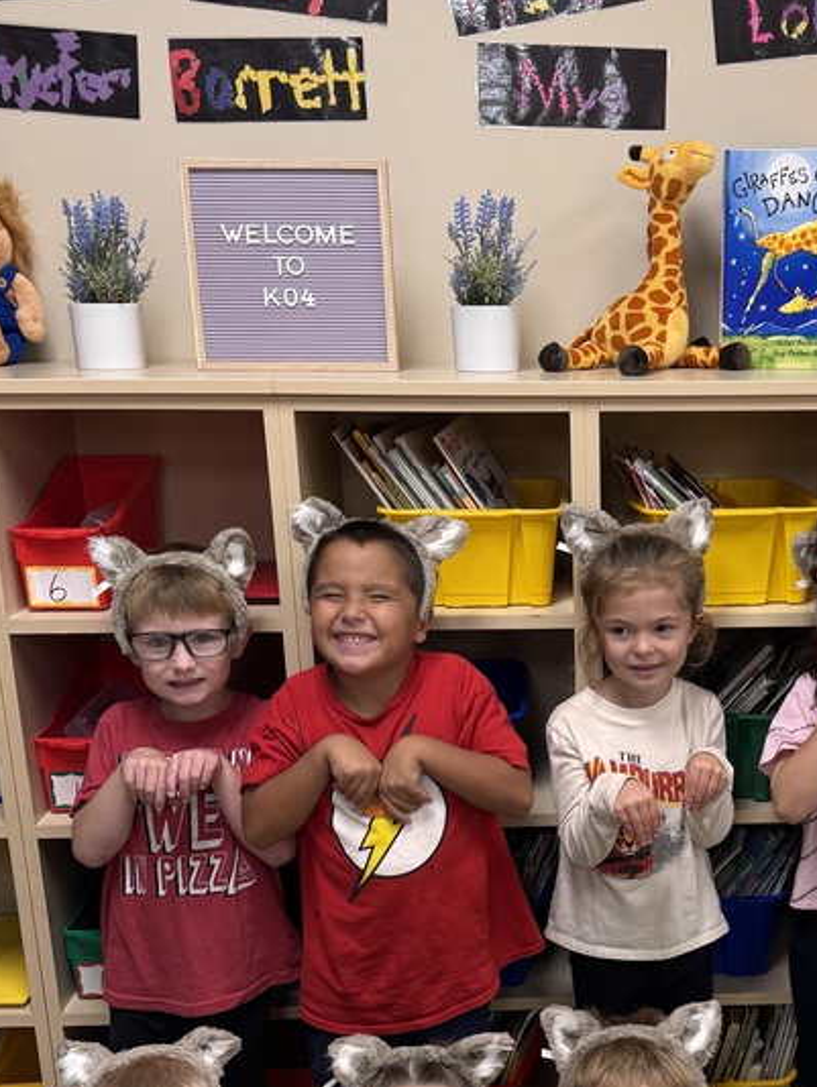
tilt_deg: -17.2
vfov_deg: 40.6
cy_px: 743
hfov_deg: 30.9
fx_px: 1446
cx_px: 638
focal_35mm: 46
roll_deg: +0.4
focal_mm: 6.76
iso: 125
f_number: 1.78
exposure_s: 1/60
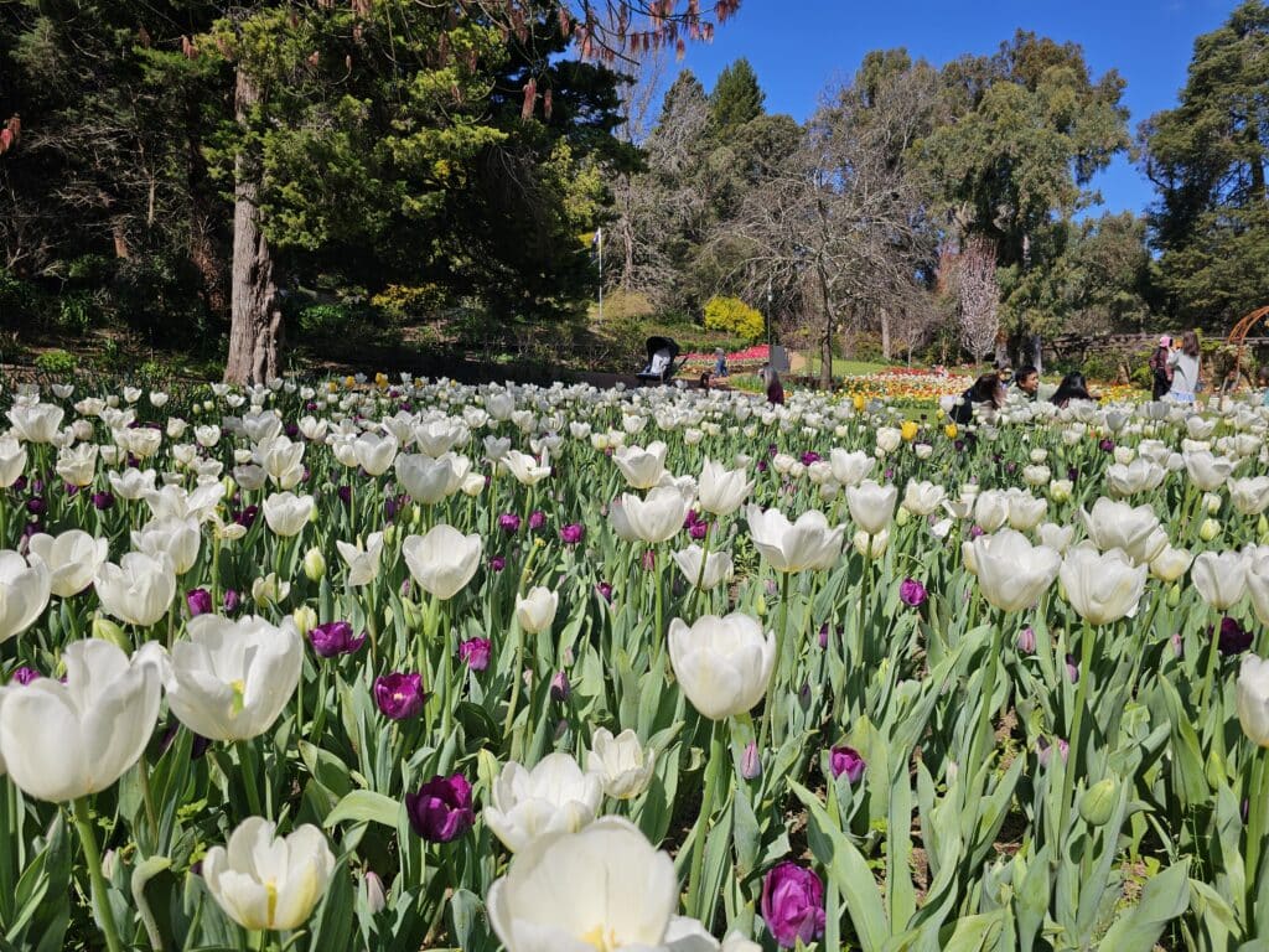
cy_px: 476
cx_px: 634
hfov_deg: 73.9
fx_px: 843
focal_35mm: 23
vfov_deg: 58.9
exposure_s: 1/1111
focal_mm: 6.3
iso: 10
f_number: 1.7
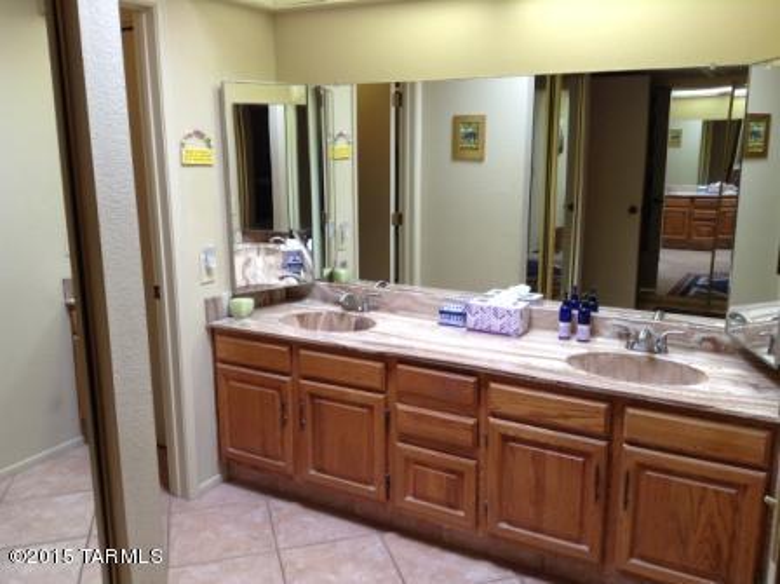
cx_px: 390
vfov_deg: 42.9
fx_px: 743
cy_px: 292
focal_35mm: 33
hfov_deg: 55.4
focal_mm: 3.3
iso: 40
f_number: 2.4
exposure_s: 1/24
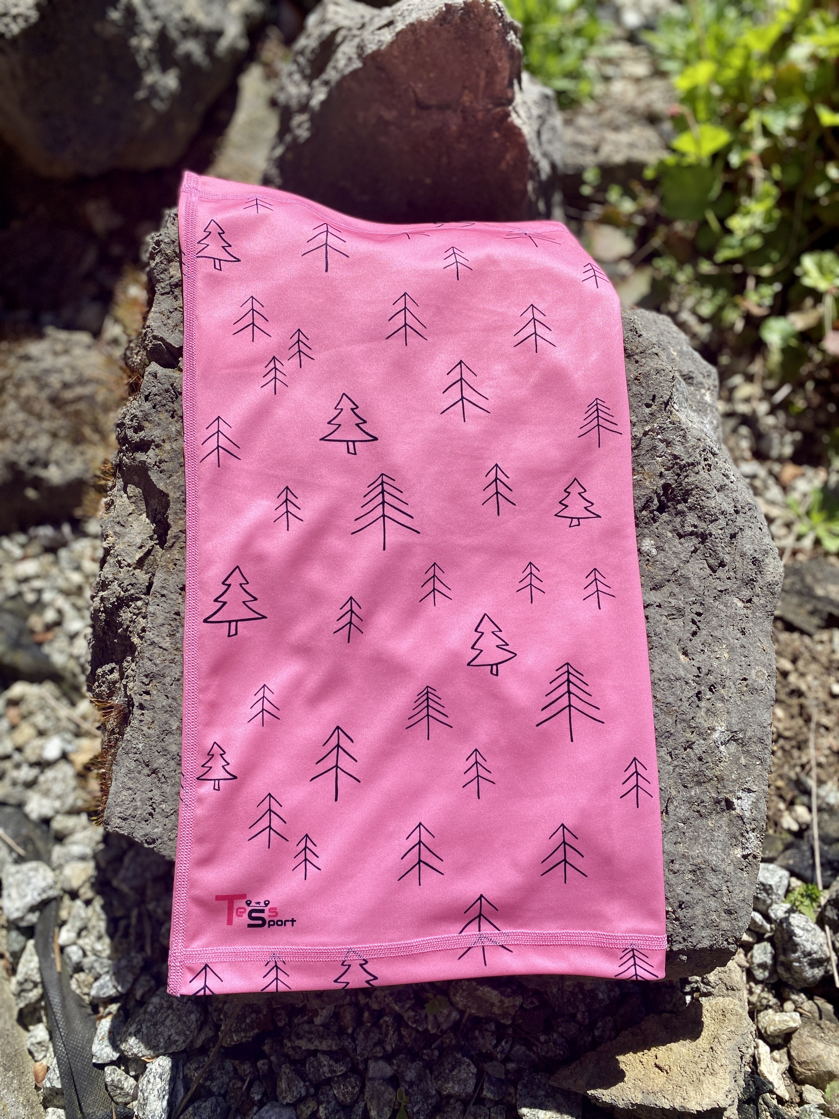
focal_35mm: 26
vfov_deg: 67.3
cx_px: 420
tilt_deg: -62.6
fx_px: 840
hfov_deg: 53.1
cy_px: 560
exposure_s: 1/5025
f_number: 1.8
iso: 32
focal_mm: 4.25
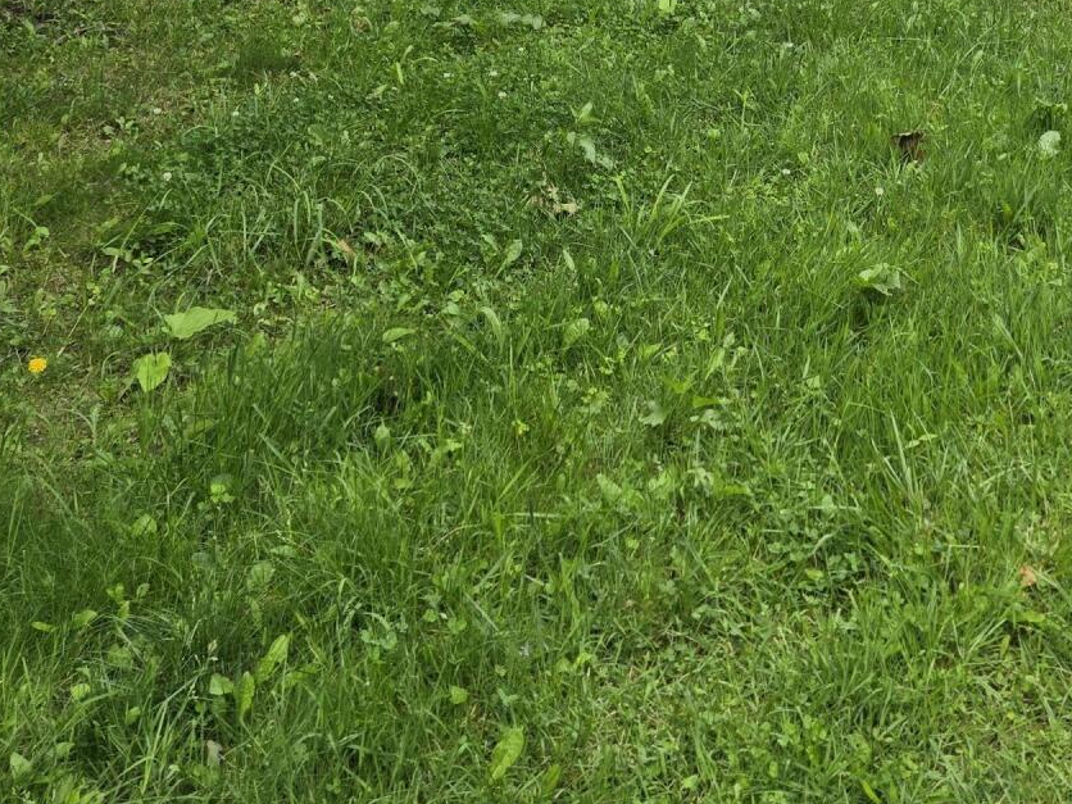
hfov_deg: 33.8
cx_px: 867
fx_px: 1703
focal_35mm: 55
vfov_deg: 21.9
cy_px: -414
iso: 12
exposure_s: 1/501
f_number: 1.7
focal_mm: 6.3
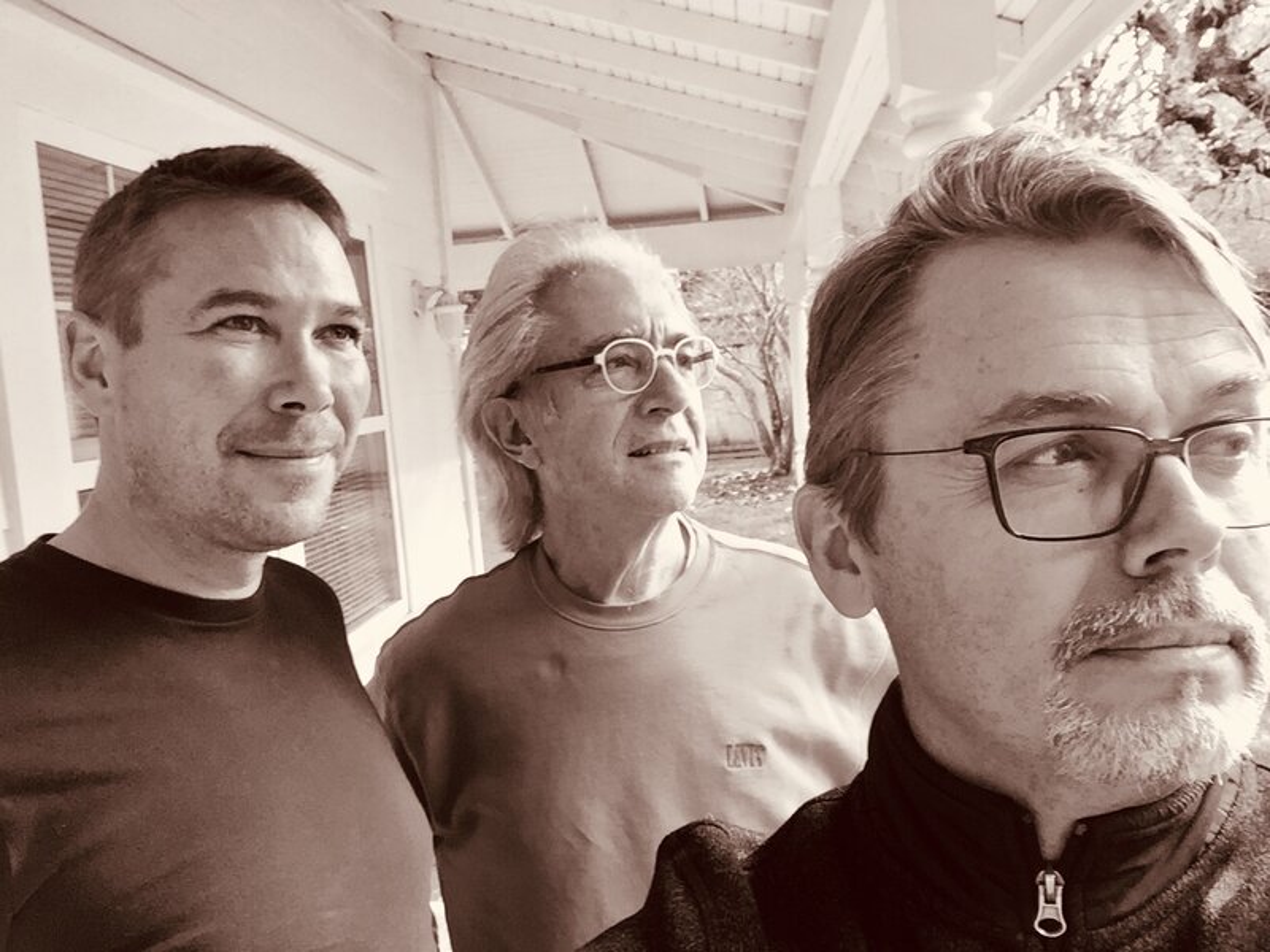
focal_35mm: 31
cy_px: 476
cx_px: 635
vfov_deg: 45.4
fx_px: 1137
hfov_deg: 58.4
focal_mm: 2.65
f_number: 2.2
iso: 40
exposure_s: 1/40
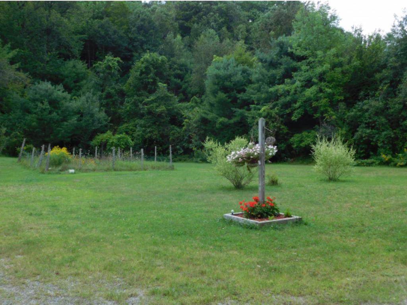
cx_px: 204
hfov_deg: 51.3
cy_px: 152
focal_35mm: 36
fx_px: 423
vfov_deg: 39.7
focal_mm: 6.3
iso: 125
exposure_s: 1/400
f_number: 3.5
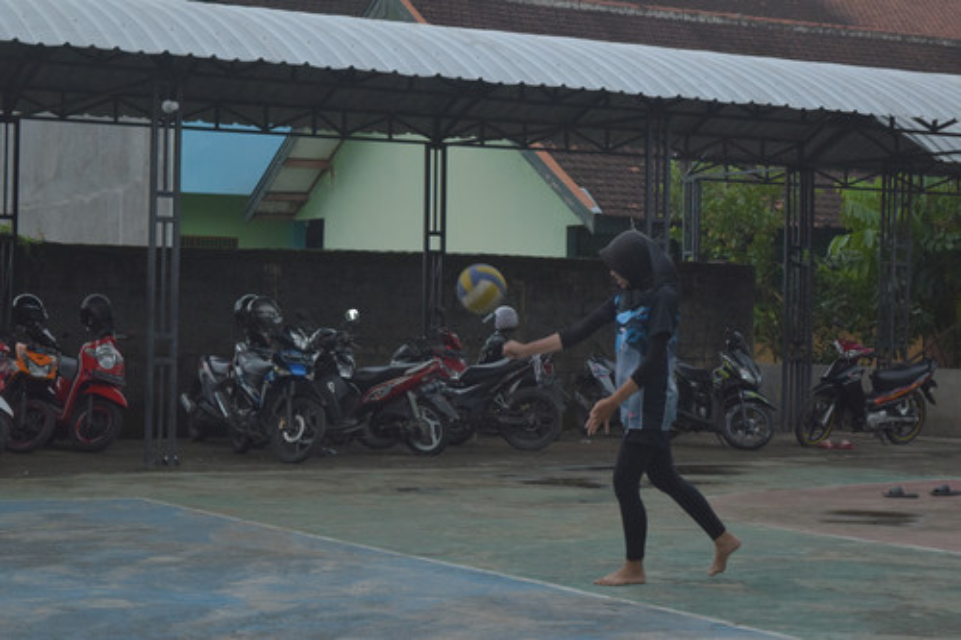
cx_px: 480
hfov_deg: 24.6
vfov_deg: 16.5
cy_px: 320
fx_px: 2201
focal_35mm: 82
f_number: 5.6
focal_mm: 55
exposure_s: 1/640
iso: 1600
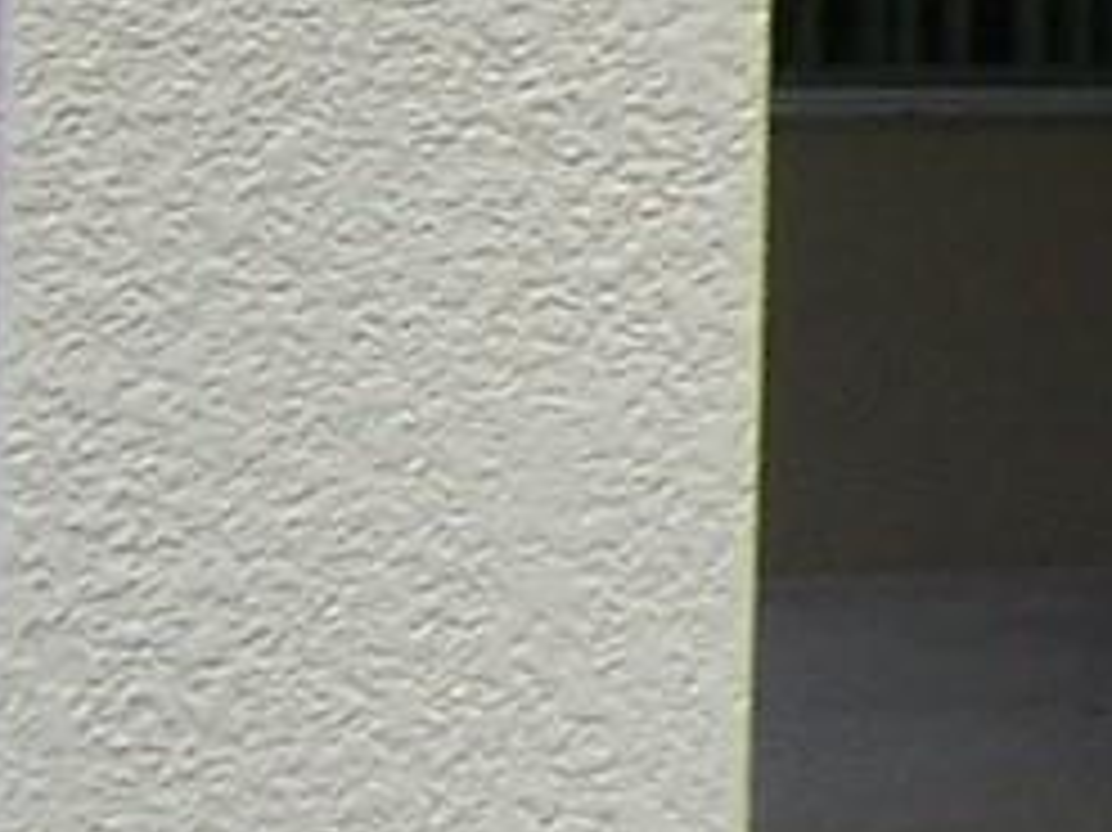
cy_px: -441
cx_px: 3579
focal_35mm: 214
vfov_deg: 6.8
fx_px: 6871
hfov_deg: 7.8
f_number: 4
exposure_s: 1/1000
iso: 80
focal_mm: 5.5
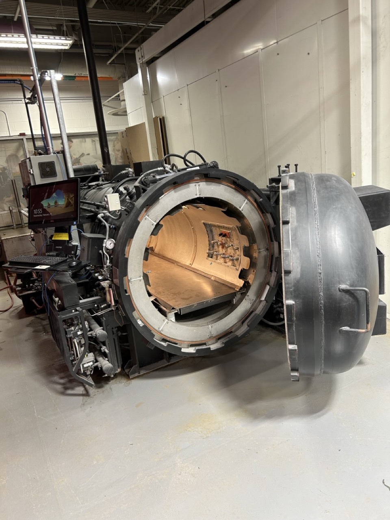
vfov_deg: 67.3
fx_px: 391
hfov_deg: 53.1
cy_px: 260
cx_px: 195
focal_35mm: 26
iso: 80
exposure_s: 1/60
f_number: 1.5
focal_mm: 5.7
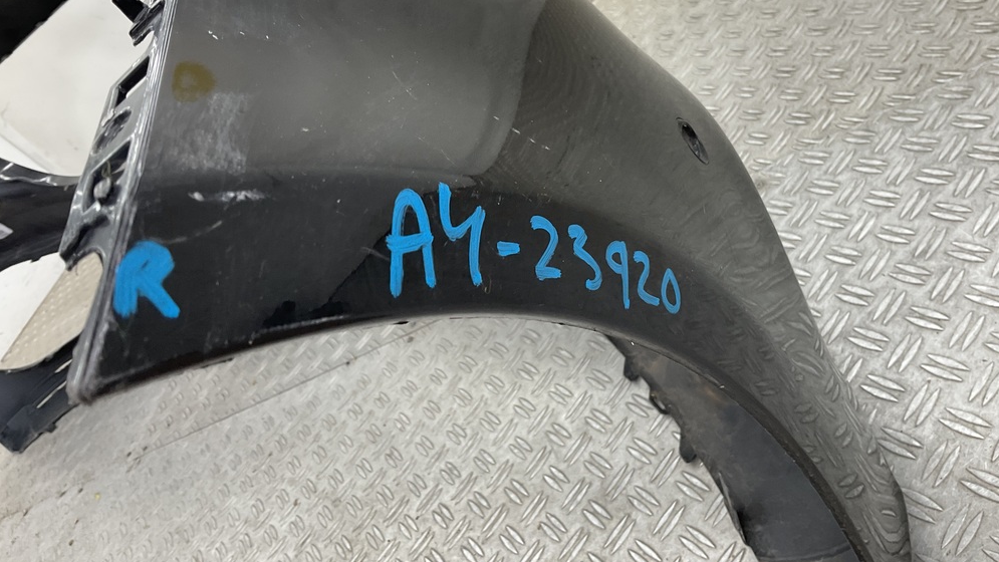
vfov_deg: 36.4
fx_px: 848
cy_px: 201
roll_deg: +42.0
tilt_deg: -30.1
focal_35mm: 32
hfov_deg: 61.0
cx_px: 505
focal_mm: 3
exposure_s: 1/120
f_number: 1.8
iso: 50
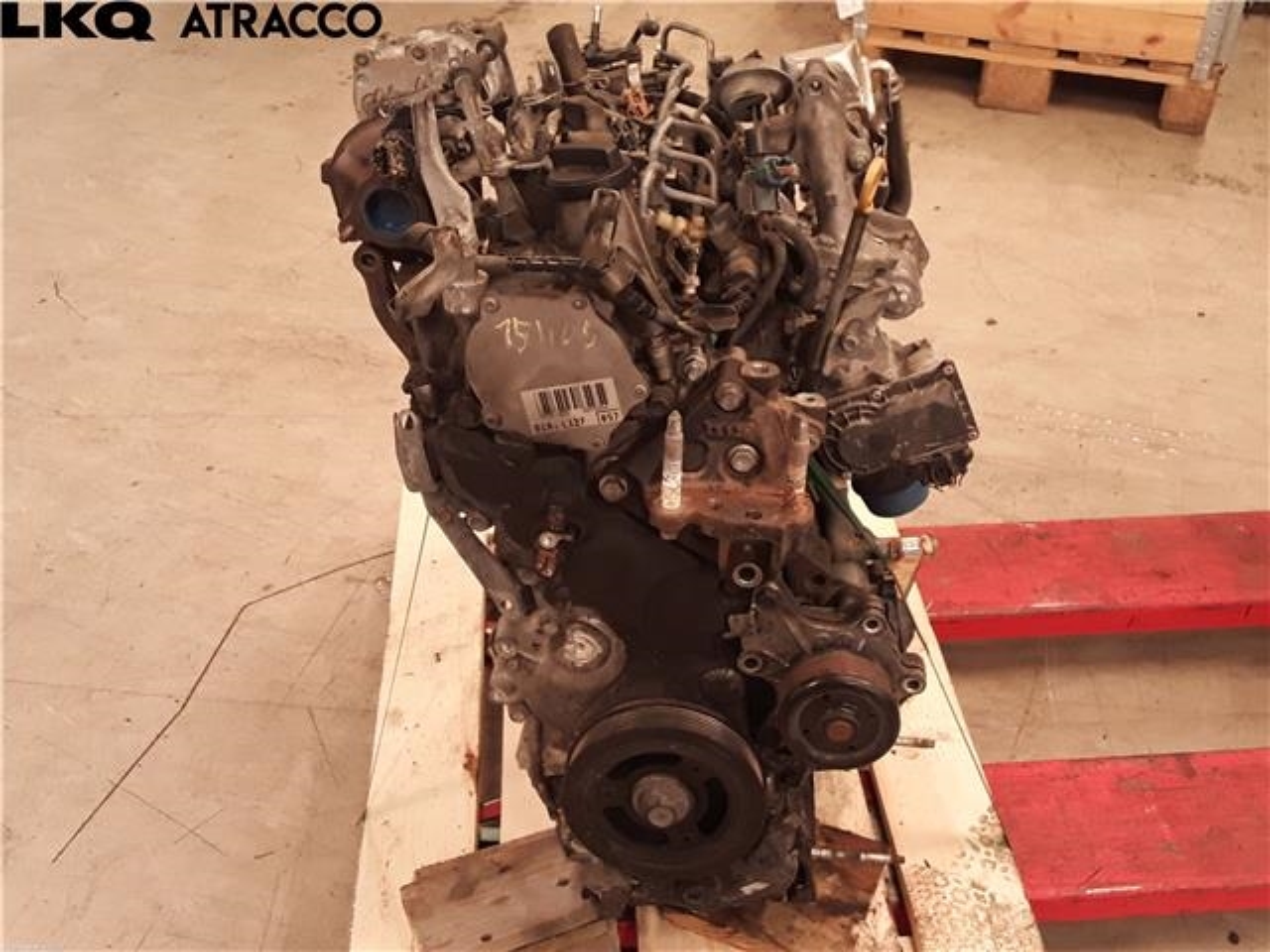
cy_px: 476
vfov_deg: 49.7
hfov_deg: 63.4
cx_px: 635
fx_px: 1027
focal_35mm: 28
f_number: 1.9
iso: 100
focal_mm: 2.91
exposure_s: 1/33
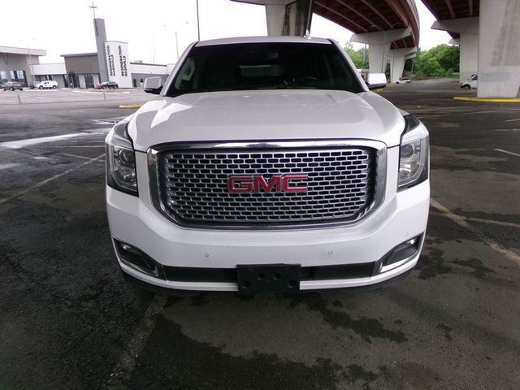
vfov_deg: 56.8
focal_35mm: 24
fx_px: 361
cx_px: 260
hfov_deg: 71.6
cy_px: 195
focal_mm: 4.3
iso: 596
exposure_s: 1/60
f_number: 11.07
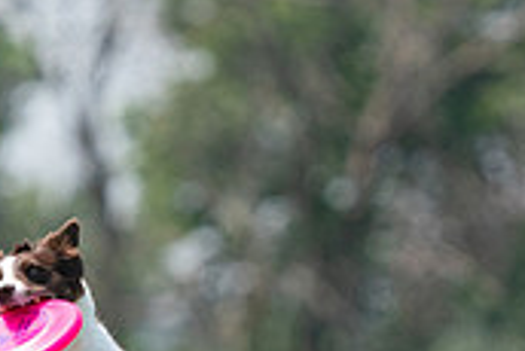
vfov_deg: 0.9
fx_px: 21353
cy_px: 560
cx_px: 253
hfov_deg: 1.4
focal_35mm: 1463
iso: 1600
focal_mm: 433
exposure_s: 1/4000
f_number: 6.3
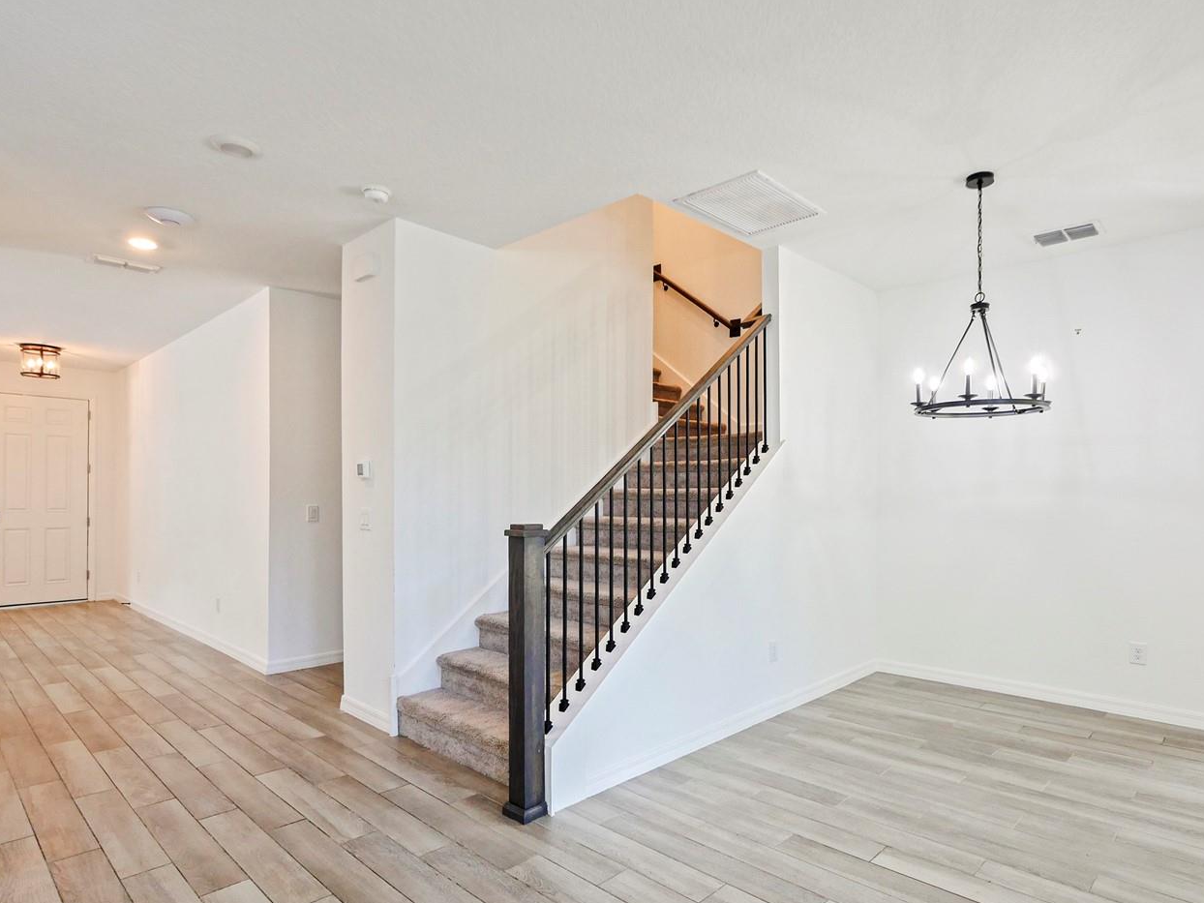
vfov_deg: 71.2
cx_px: 659
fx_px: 626
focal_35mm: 18
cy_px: 515
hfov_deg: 87.5
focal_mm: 7
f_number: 4
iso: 640
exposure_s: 1/60
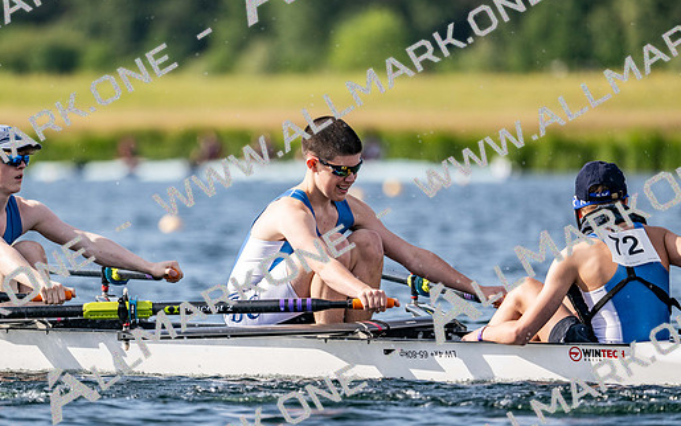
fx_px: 8520
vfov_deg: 2.9
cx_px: 316
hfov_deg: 4.6
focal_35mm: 459
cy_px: 220
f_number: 4.5
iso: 400
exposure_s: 1/2500
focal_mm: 400
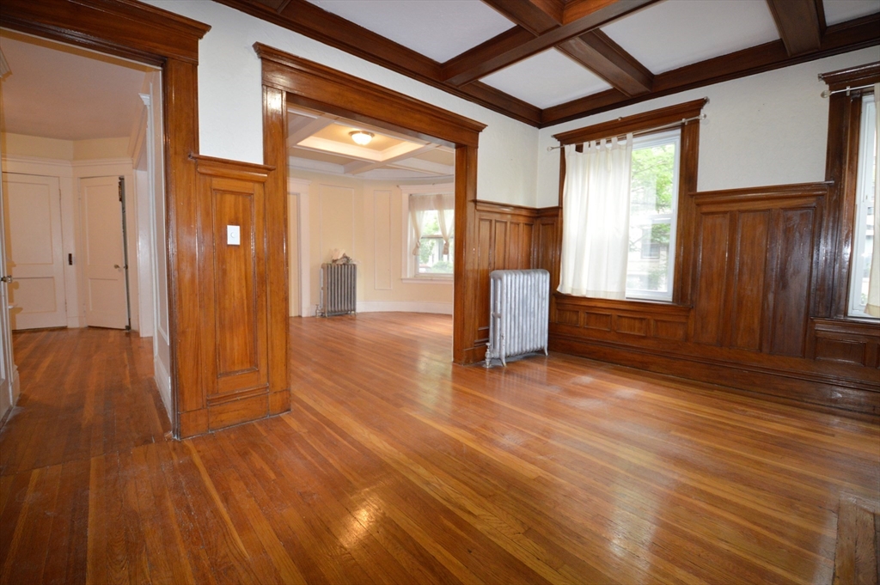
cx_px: 440
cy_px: 292
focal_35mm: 15
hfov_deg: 100.4
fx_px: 366
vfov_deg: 77.2
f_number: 3.5
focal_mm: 10
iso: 800
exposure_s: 1/60
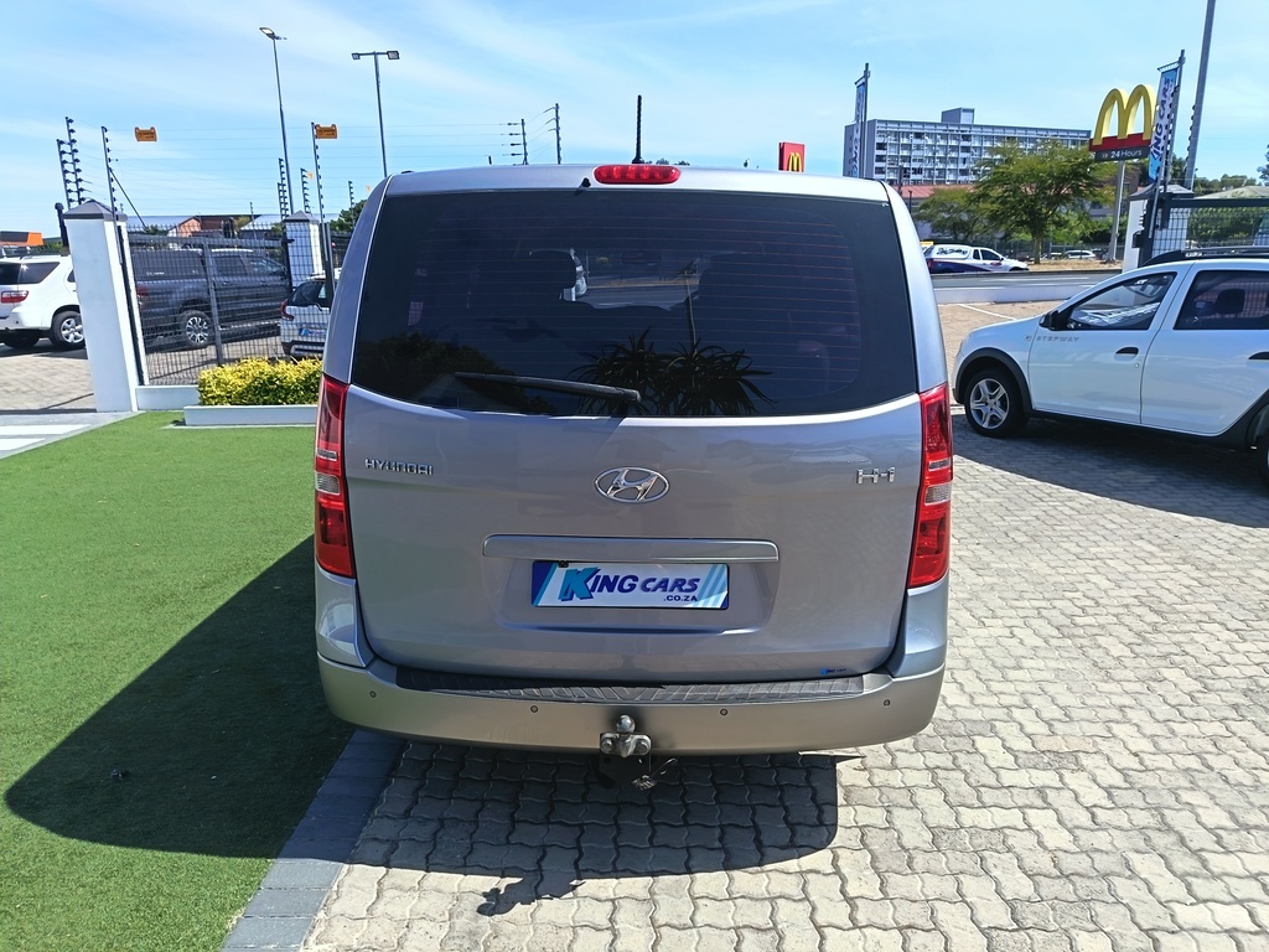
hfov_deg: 71.6
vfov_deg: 56.8
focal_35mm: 24
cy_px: 476
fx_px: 880
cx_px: 634
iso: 106
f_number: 1.75
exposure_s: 1/732
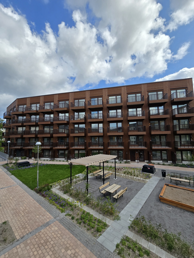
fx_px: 97
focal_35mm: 13
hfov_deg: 89.9
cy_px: 129
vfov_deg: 106.2
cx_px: 97
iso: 50
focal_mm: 2.2
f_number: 2.2
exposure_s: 1/2500
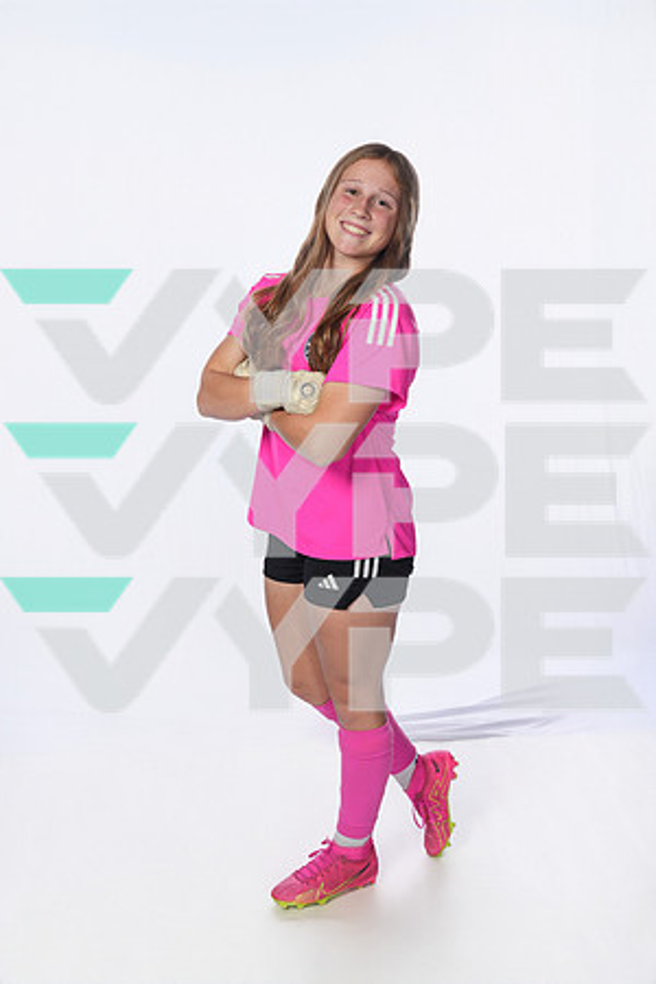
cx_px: 328
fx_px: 1066
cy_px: 492
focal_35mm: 39
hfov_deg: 34.2
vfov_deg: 49.6
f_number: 8
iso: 800
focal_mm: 39
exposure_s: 1/250
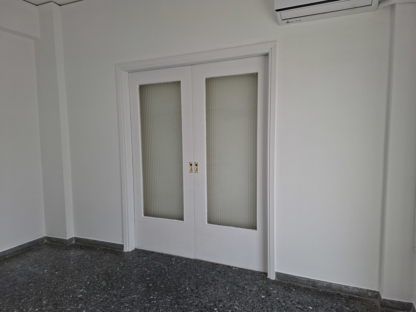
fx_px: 276
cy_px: 156
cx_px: 208
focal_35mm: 23
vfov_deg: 58.9
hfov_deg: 73.9
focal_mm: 5.54
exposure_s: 1/100
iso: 80
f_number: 1.8
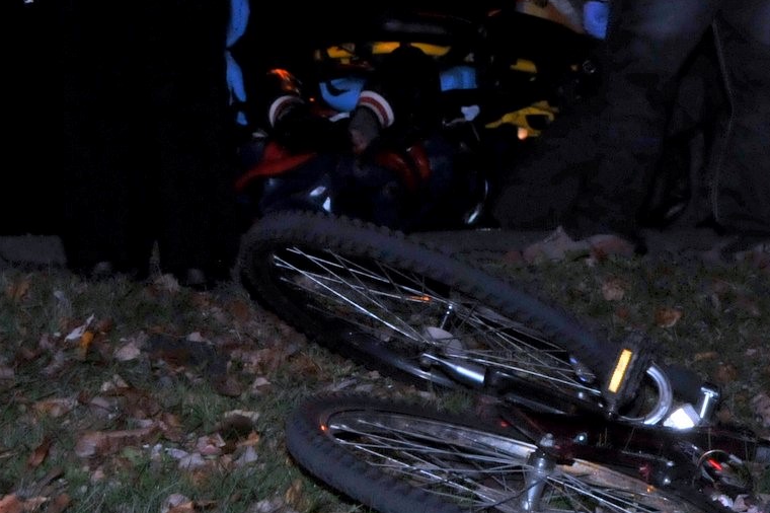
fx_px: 2972
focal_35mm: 139
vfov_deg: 9.8
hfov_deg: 14.7
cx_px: 631
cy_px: 110
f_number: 7.1
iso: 1000
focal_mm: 44
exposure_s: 1/60
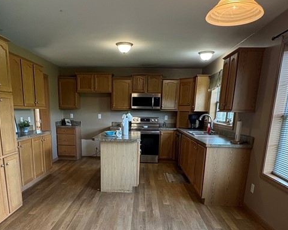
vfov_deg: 48.0
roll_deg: -0.3
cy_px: 173
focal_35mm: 29
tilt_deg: -13.4
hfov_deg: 60.3
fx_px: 247
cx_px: 125
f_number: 2.2
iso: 320
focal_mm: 2.22
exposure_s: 1/60
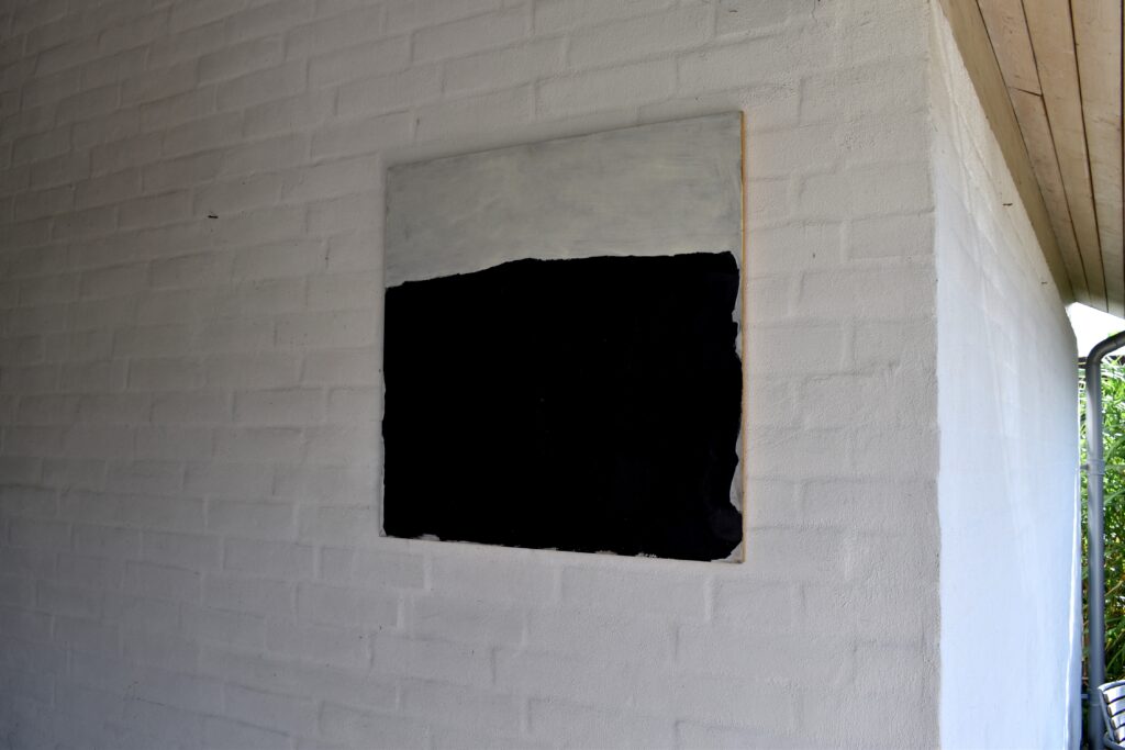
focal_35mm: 32
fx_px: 984
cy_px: 375
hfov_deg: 59.5
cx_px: 562
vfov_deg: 41.7
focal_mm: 21
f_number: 8
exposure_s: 1/250
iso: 250
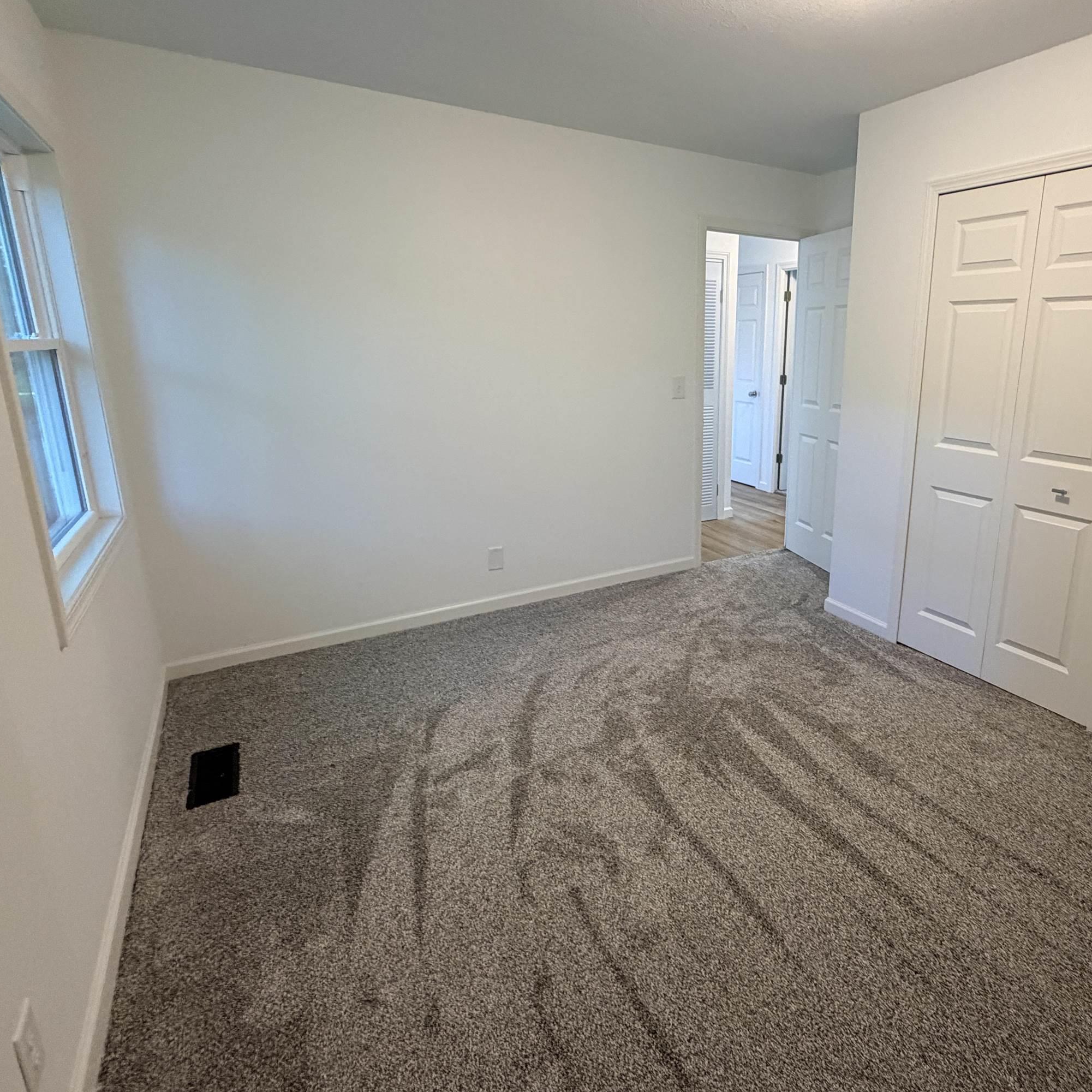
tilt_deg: -13.1
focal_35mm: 19
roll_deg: +0.3
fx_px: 678
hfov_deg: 76.3
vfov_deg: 77.5
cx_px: 685
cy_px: 503
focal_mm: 2.22
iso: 320
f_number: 2.2
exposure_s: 1/60
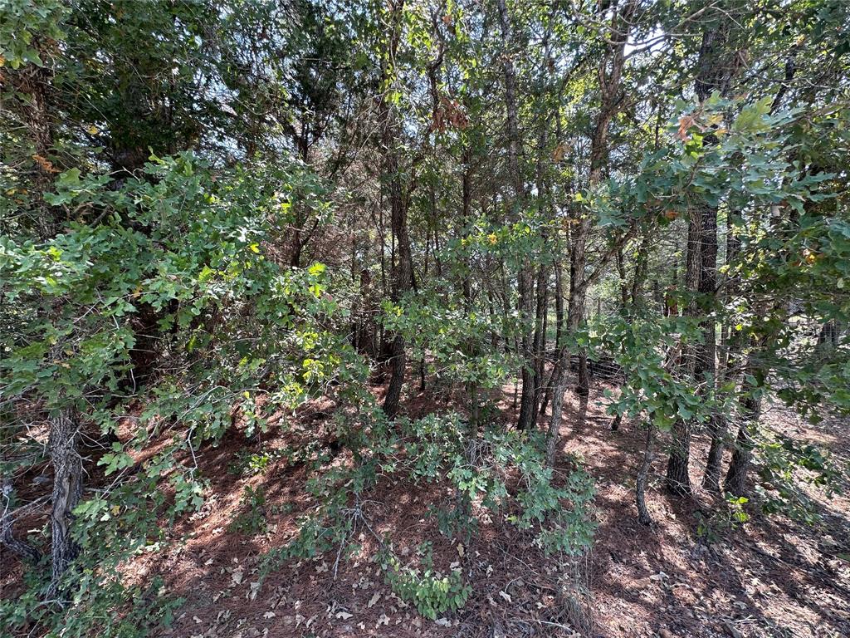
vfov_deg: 85.7
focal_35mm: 14
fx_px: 344
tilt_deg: +1.8
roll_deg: +0.2
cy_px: 319
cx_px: 425
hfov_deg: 102.1
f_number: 2.2
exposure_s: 1/128
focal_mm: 2.22
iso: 40
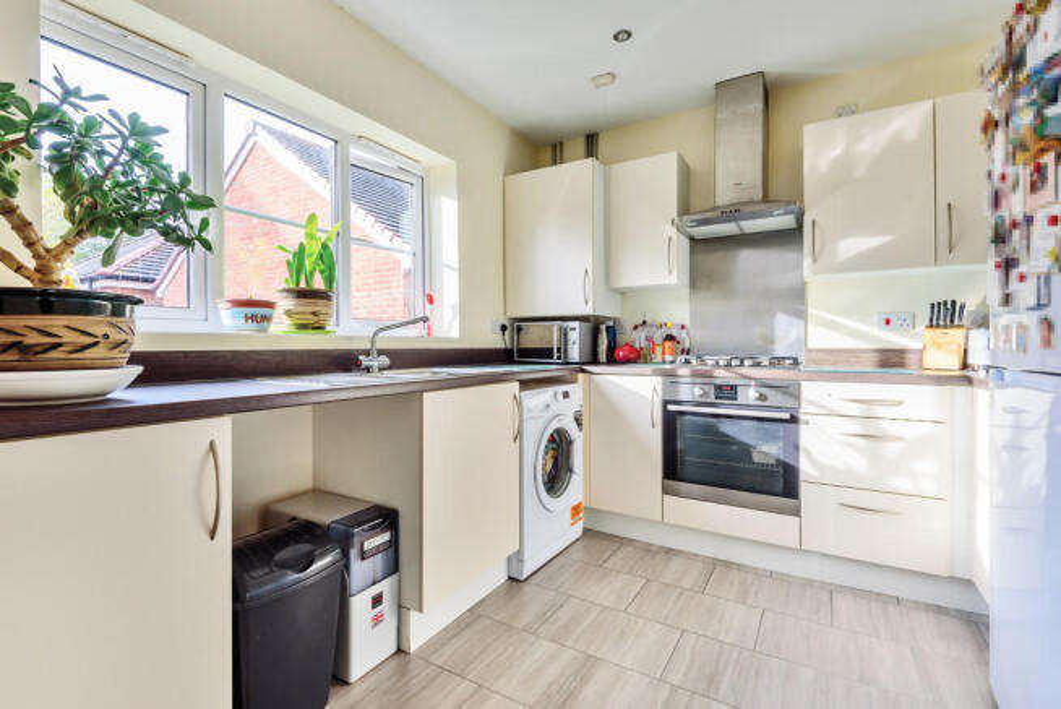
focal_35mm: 16
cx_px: 530
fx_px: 472
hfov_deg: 96.7
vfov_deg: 73.8
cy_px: 354
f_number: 8
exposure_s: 1/40
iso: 200
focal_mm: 16
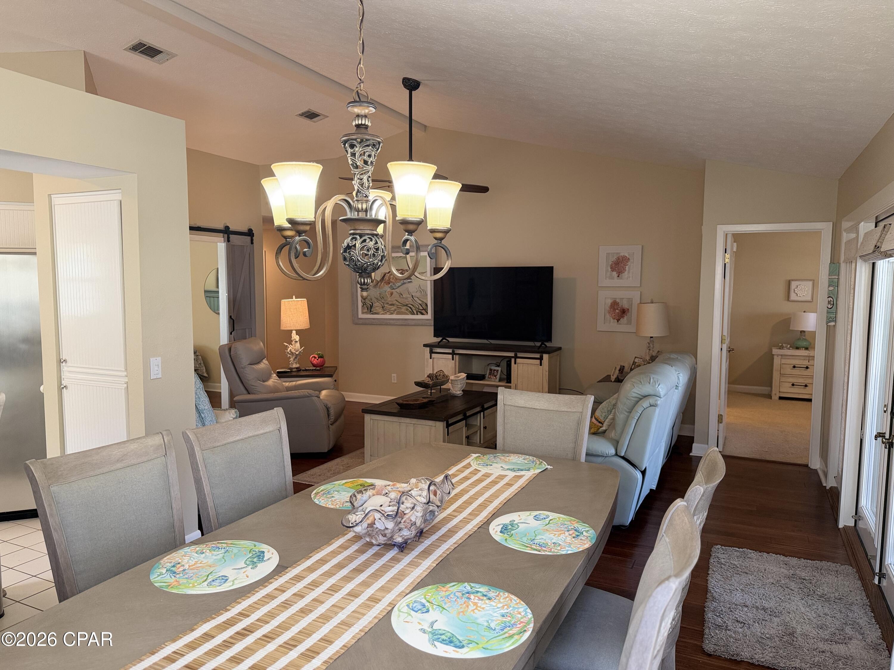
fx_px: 620
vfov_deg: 56.8
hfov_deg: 71.6
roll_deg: -0.6
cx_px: 447
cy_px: 335
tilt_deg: -5.4
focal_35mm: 24
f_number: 1.78
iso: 250
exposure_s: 1/120
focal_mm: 6.76
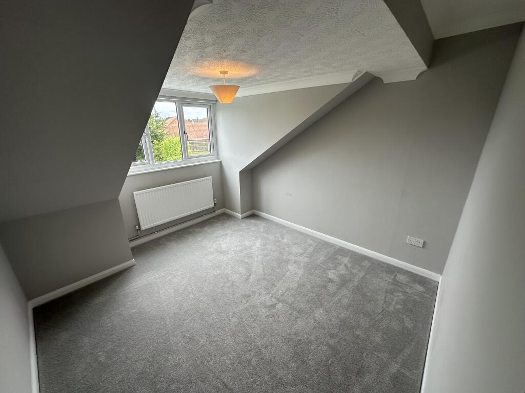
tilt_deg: -18.4
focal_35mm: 14
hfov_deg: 102.1
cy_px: 196
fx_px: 212
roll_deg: +1.0
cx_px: 262
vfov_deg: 85.7
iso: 40
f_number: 2.2
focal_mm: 2.22
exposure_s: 1/106
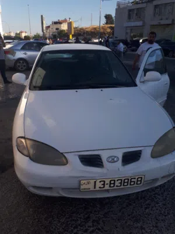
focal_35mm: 27
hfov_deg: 51.4
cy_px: 117
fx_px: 182
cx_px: 88
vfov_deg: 65.3
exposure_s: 1/1125
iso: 40
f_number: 1.9
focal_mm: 3.6
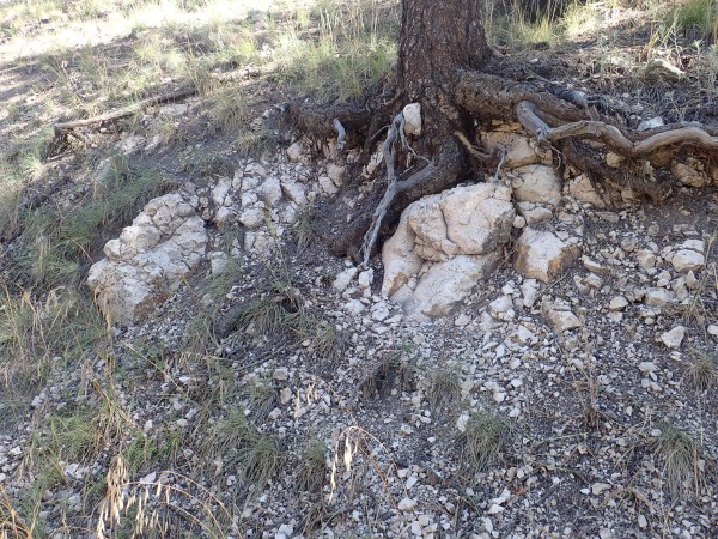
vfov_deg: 46.8
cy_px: 270
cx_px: 359
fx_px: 622
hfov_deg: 60.0
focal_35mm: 30
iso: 100
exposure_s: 1/60
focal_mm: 5.5
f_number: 3.2
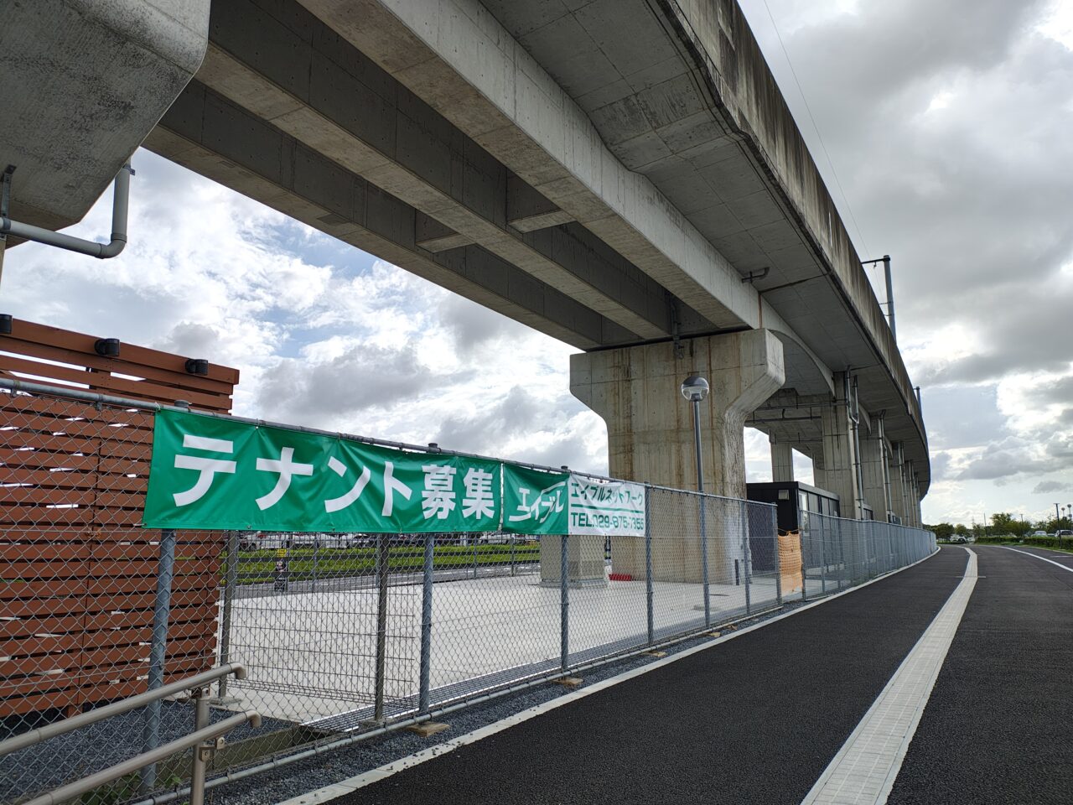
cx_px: 536
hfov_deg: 69.4
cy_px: 402
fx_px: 775
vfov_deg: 54.9
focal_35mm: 25
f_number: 1.4
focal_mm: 5.89
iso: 100
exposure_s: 1/1073
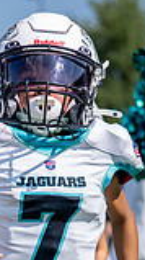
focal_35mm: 309
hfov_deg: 3.9
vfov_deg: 7.0
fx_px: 2120
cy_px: 199
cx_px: -170
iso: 200
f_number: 2.8
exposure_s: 1/3200
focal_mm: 70
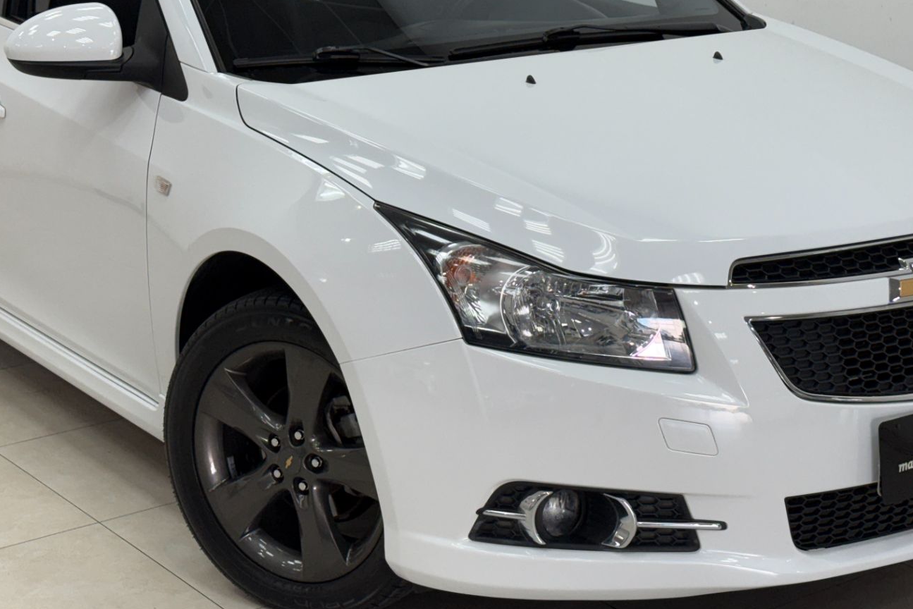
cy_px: 199
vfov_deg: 18.4
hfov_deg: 27.3
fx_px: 1877
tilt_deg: -12.2
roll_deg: +0.9
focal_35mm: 74
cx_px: 447
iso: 64
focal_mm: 6.76
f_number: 1.78
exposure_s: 1/162
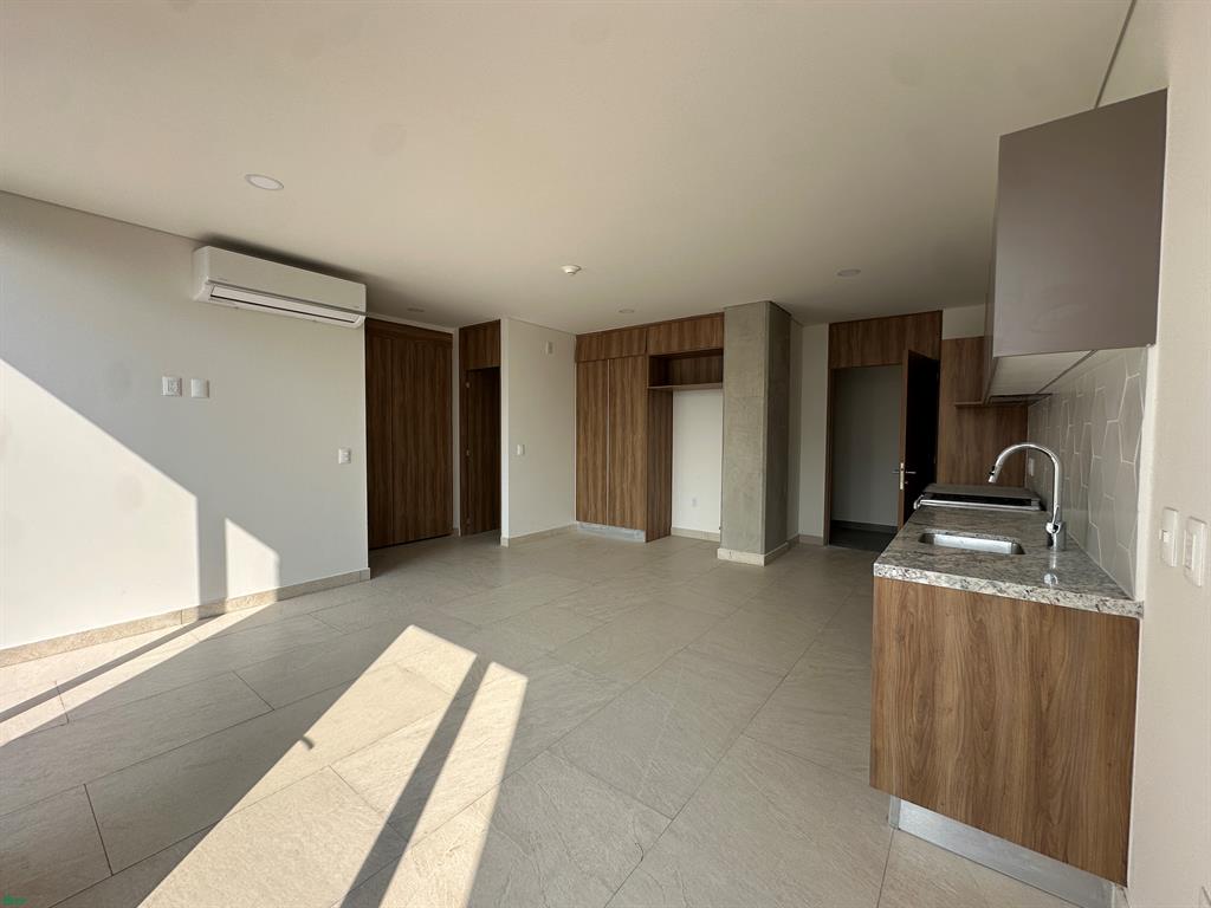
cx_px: 606
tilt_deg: -2.3
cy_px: 454
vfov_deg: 85.7
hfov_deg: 102.1
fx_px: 490
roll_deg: -0.7
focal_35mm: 14
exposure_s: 1/530
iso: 40
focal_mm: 2.22
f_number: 2.2
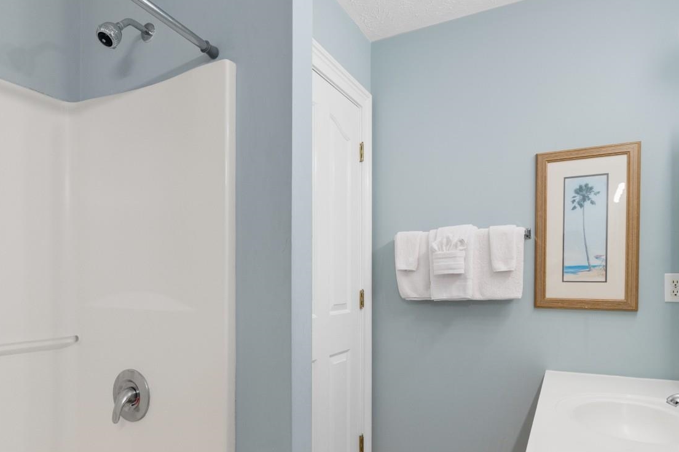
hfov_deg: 78.6
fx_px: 415
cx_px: 327
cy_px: 257
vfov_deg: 57.0
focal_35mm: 22
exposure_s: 1/30
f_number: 4.5
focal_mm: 10
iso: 100
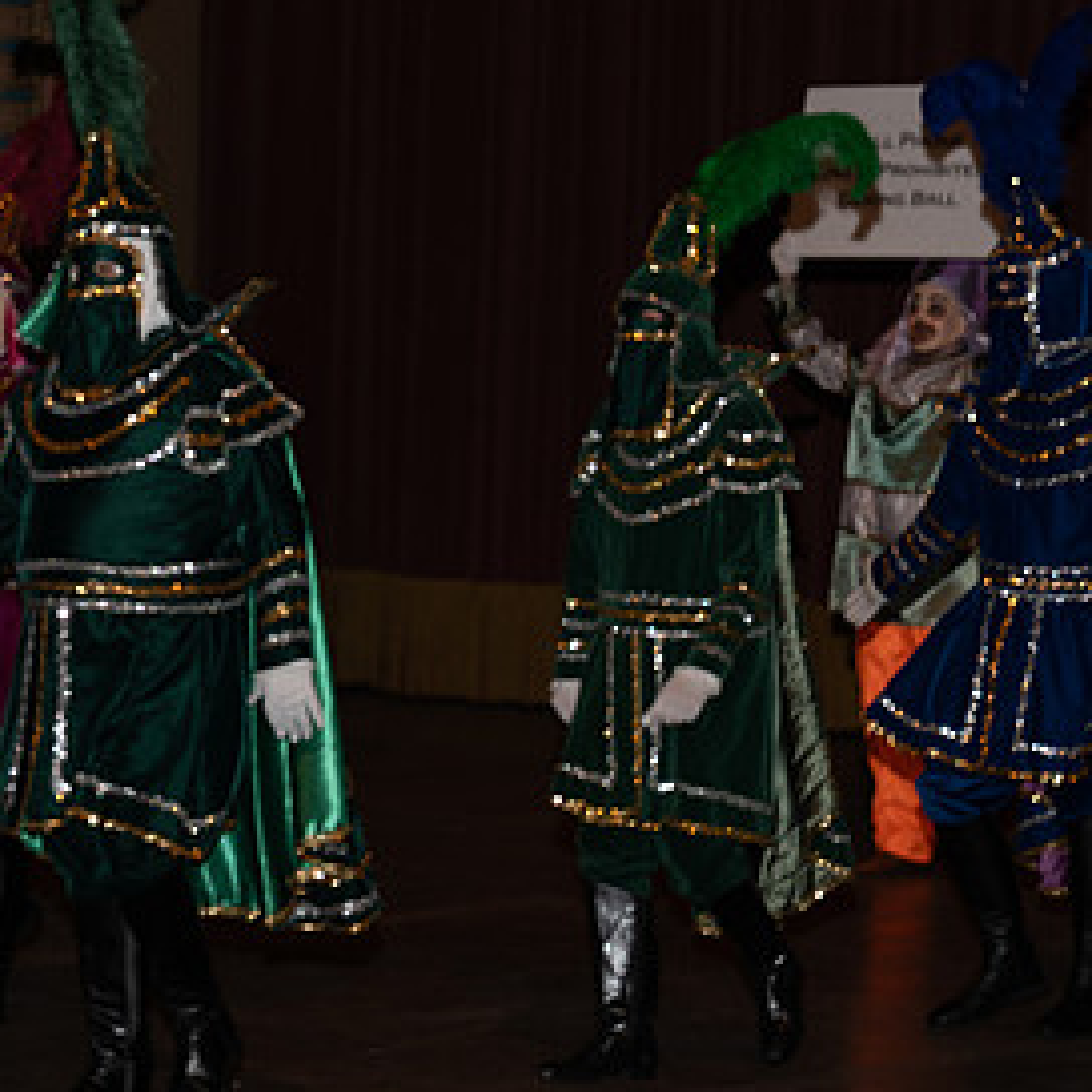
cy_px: 532
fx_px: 4533
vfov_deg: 13.7
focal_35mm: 127
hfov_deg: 13.7
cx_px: 185
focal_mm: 70
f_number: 7.1
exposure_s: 1/160
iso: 640
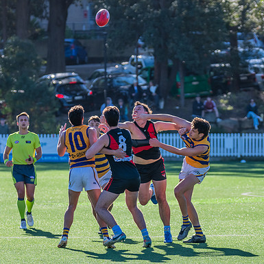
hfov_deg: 4.6
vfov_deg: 4.6
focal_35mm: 385
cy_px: 132
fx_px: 3322
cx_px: 139
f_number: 8
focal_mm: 300
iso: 800
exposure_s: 1/1250
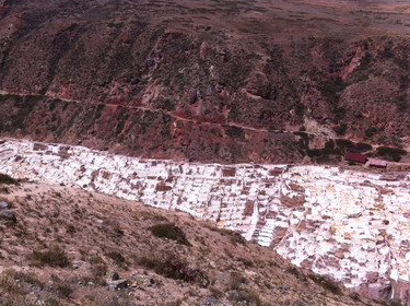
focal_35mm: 42
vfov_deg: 34.2
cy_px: 172
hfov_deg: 44.8
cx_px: 187
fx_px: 497
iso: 80
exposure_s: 1/2320
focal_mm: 3.85
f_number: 2.8
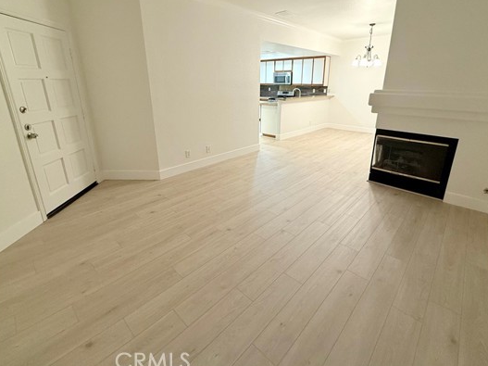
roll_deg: -0.8
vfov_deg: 74.1
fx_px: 240
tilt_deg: -16.5
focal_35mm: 17
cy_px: 152
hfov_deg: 91.0
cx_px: 257
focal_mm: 2.22
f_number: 2.2
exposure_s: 1/60
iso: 200
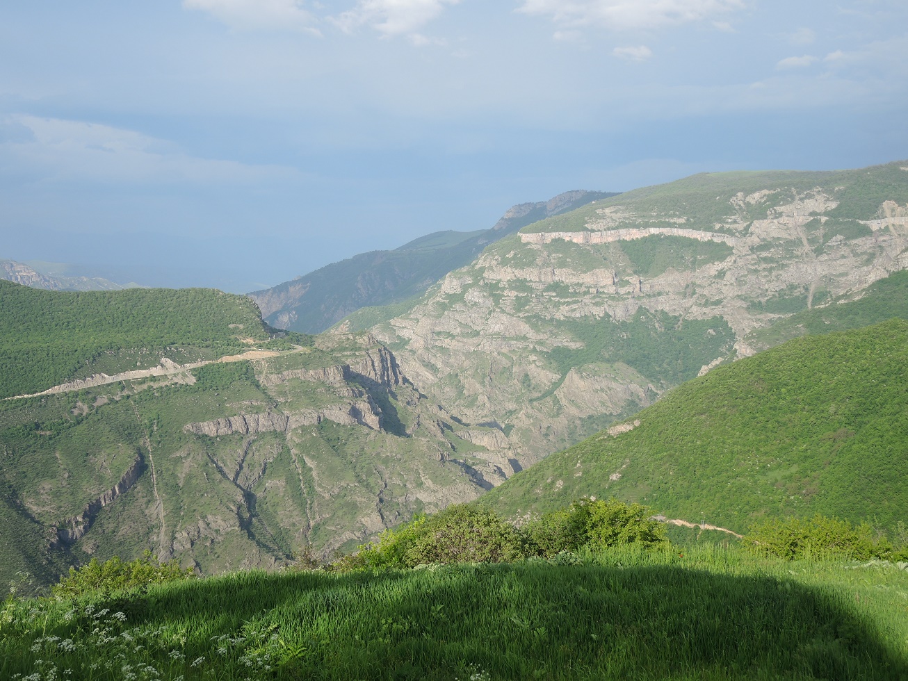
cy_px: 340
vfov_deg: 34.4
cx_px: 454
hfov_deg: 44.8
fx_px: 1102
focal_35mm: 42
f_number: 2.5
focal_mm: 9
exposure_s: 1/1000
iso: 80
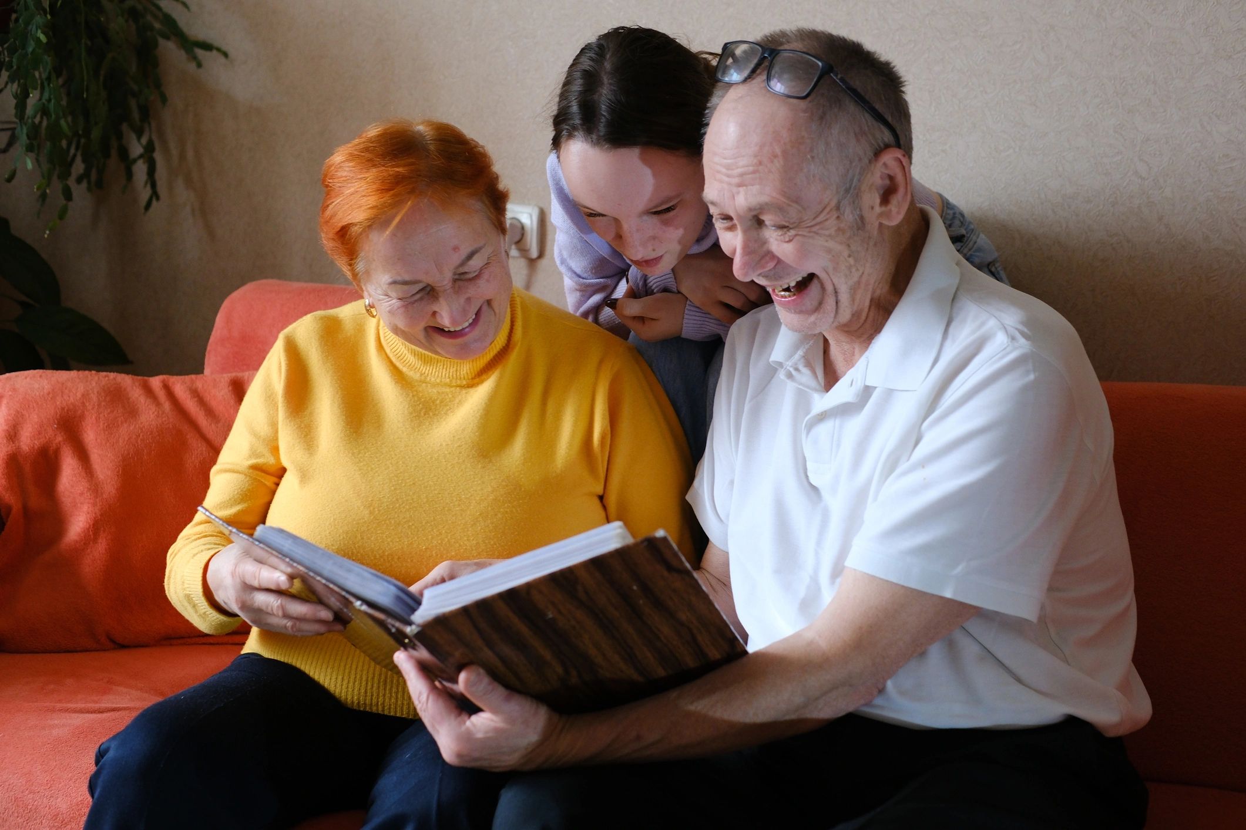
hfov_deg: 43.6
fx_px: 1557
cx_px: 623
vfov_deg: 29.9
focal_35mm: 45
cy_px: 415
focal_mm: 30
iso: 1250
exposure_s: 1/80
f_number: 2.8
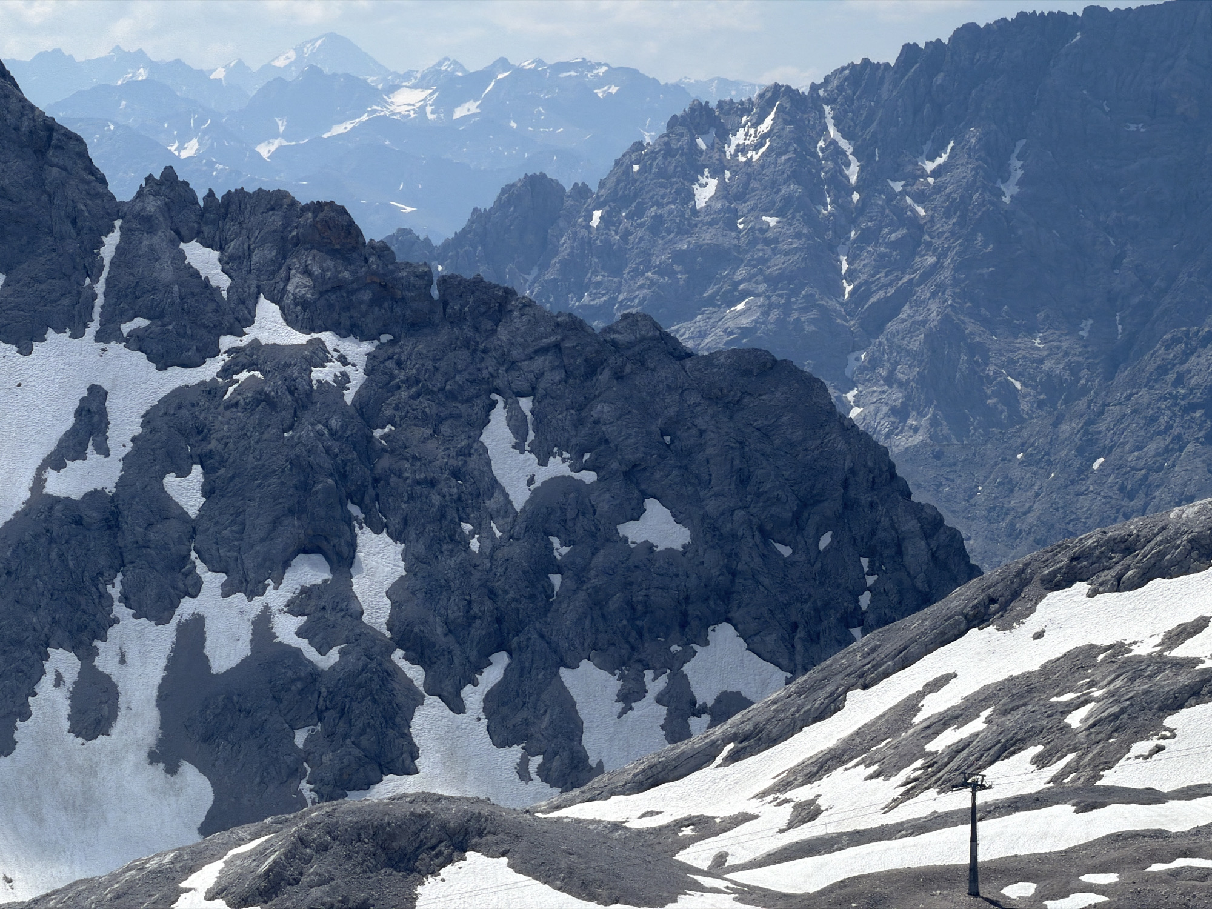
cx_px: 606
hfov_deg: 9.9
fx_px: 7003
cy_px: 454
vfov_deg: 7.4
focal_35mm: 200
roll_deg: -0.2
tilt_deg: -3.8
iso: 16
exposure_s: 1/1093
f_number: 2.8
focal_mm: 16.89
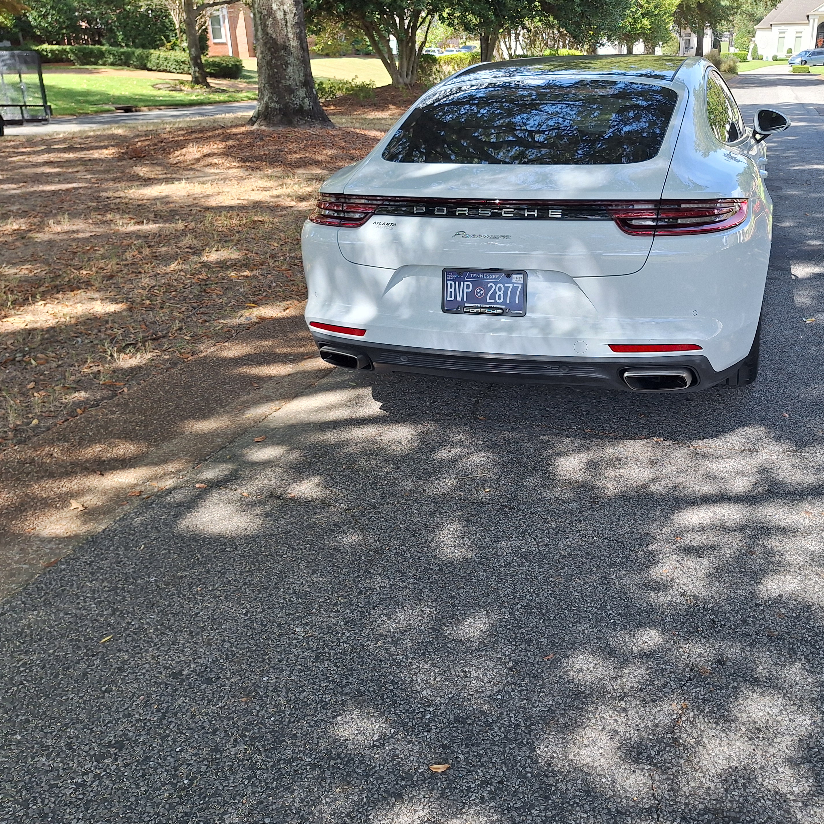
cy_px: 392
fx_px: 781
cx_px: 510
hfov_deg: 55.0
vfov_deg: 55.6
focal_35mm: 29
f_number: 1.8
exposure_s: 1/615
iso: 40
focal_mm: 5.54
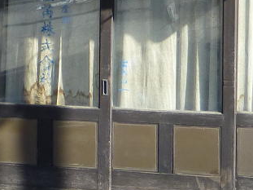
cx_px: 76
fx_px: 1315
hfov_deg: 11.0
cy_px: -146
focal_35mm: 180
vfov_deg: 8.0
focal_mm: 6.1
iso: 100
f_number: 3.7
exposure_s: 1/250
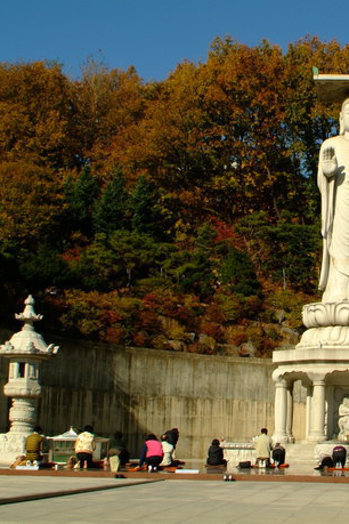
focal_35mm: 64
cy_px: 260
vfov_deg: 31.4
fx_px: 931
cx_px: 351
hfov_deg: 20.5
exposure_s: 1/750
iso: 400
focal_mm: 28
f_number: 9.5
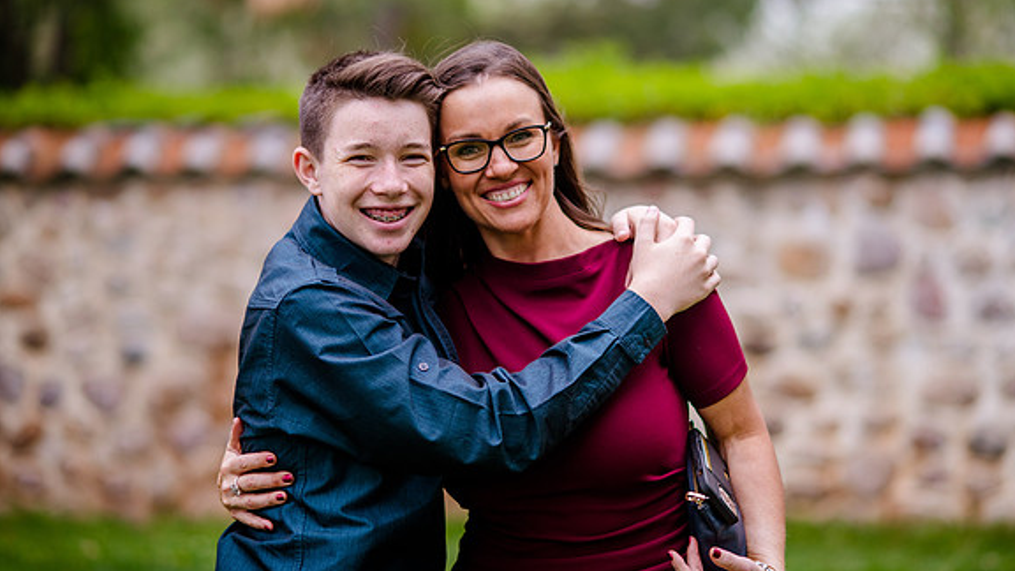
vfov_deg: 10.4
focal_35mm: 116
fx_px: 3122
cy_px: 265
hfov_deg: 18.5
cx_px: 509
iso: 200
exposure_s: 1/200
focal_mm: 105
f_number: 2
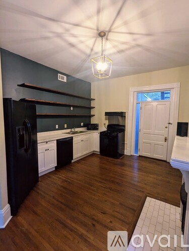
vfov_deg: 94.5
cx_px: 94
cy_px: 126
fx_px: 116
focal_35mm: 16
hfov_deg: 78.1
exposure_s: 1/30
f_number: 2.2
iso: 181
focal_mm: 2.35
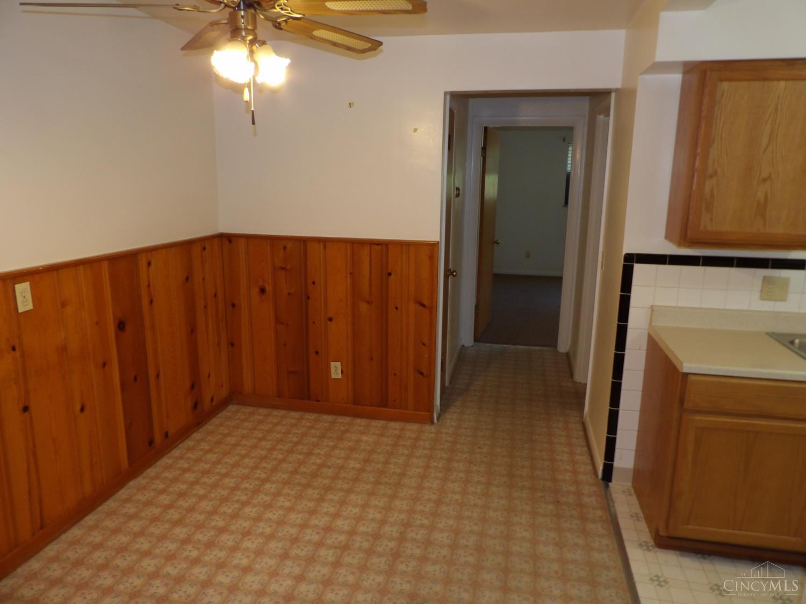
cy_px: 302
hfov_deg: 71.6
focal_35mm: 24
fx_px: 559
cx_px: 403
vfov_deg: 56.8
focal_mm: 4.3
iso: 200
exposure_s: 1/33
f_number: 3.2
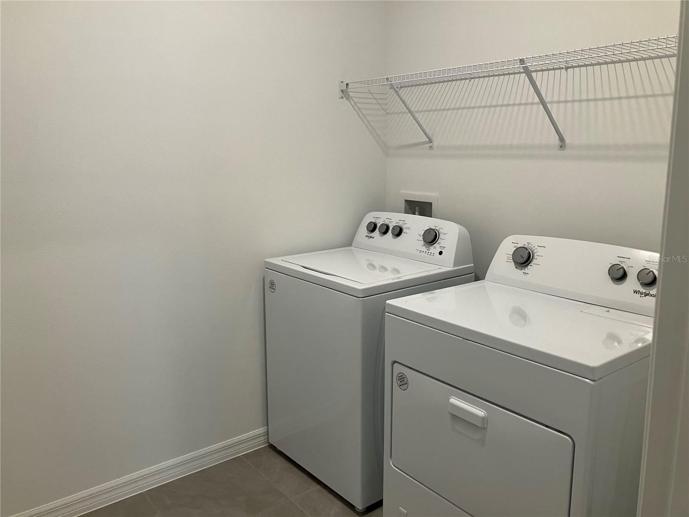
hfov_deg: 63.4
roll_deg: +1.4
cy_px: 258
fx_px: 557
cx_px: 344
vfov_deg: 49.7
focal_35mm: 28
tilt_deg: -10.2
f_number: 1.8
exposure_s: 1/60
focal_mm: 3.99
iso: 100
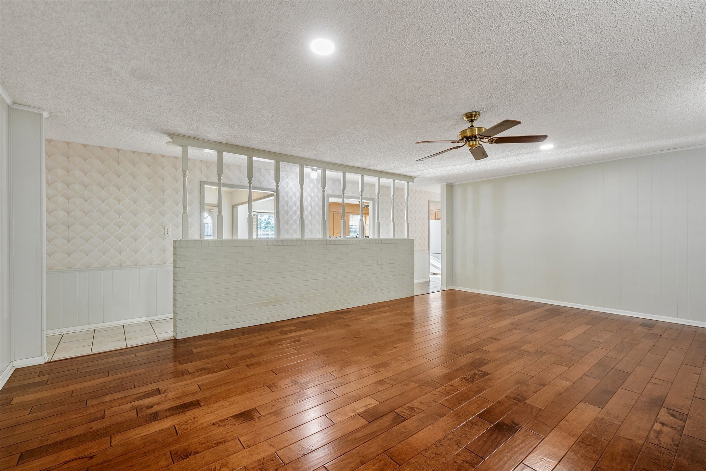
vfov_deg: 77.3
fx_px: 294
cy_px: 236
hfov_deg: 100.4
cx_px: 353
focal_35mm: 15
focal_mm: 15
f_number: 8
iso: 800
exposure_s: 1/6
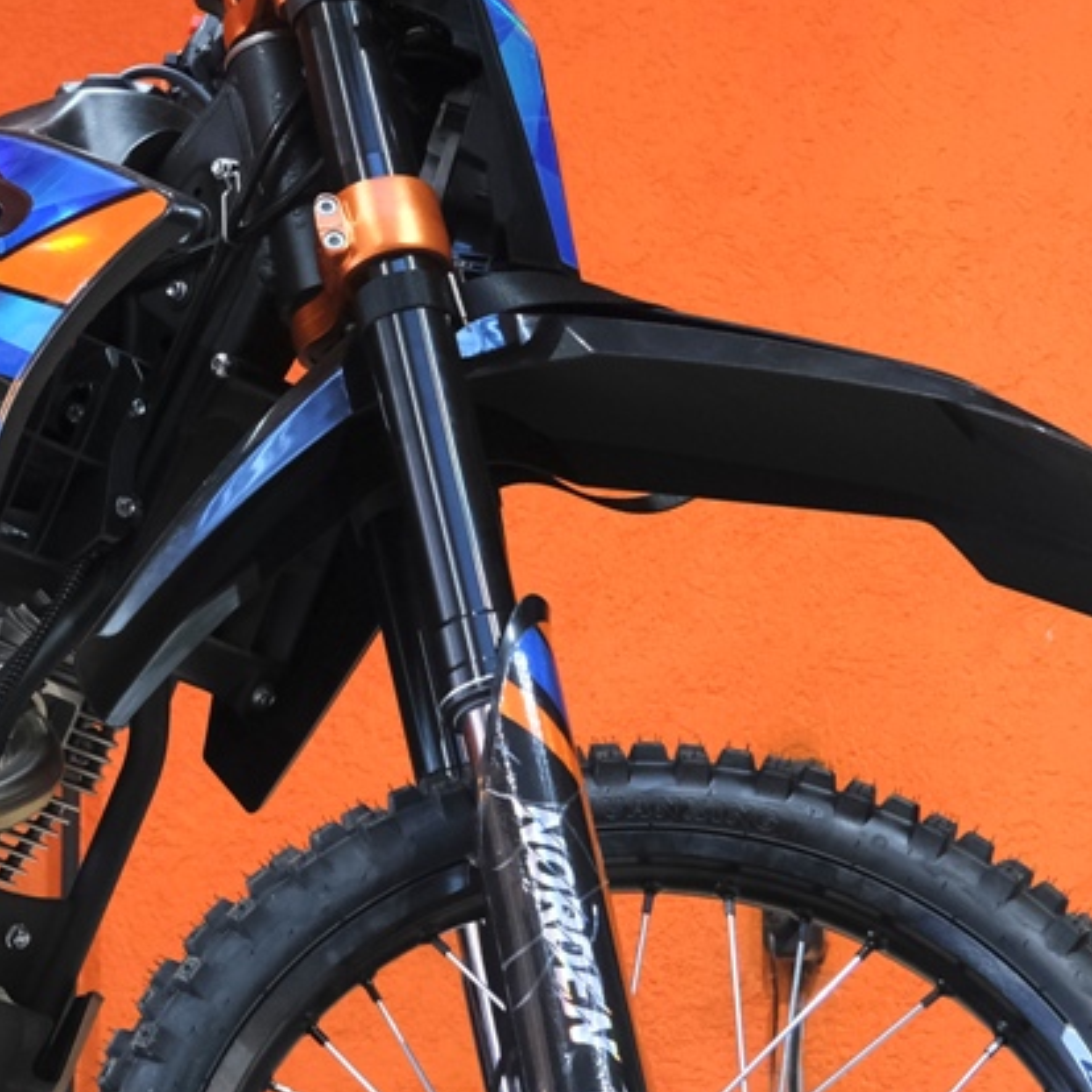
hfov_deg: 10.8
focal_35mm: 161
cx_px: -3
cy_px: 426
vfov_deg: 10.9
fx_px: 5746
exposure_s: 1/100
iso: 1600
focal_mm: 32.5
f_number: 4
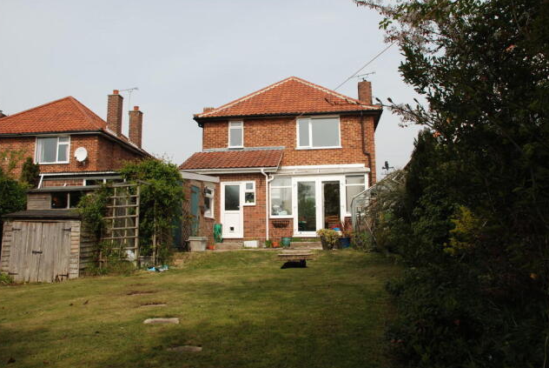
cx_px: 271
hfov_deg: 60.2
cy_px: 181
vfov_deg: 42.4
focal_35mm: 31
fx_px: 473
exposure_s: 1/200
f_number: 7.1
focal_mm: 20
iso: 100
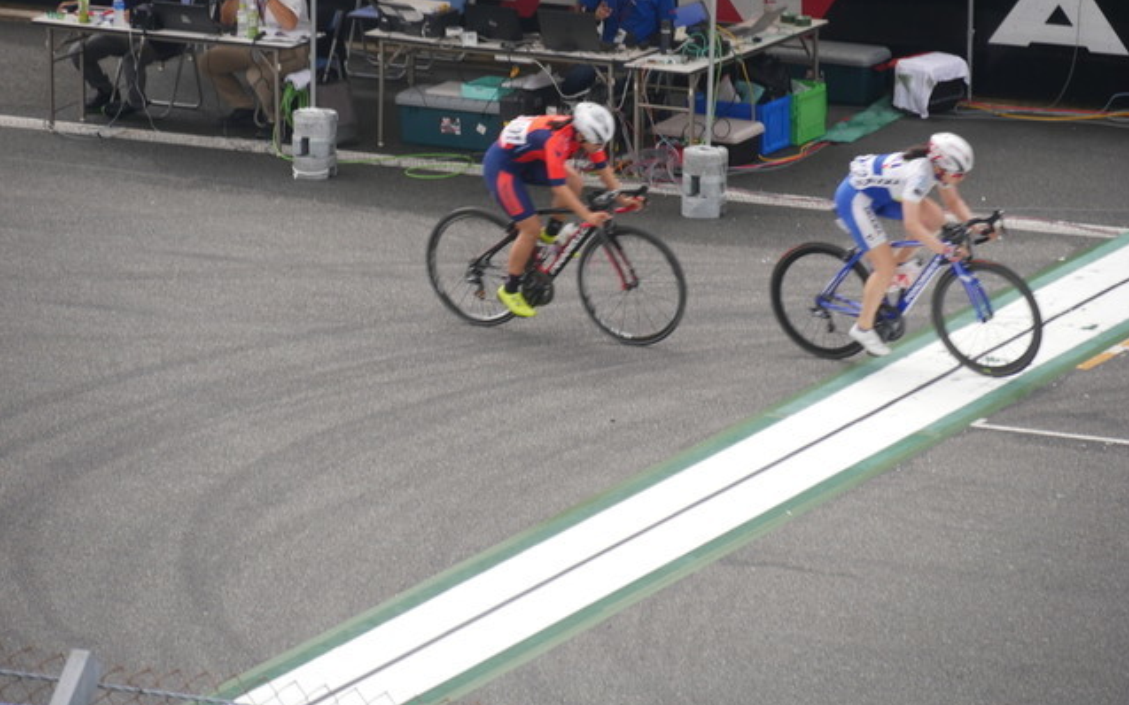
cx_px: 565
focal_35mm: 298
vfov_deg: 4.4
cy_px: 305
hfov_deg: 7.0
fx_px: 9168
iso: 250
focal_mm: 140
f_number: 5.6
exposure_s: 1/500
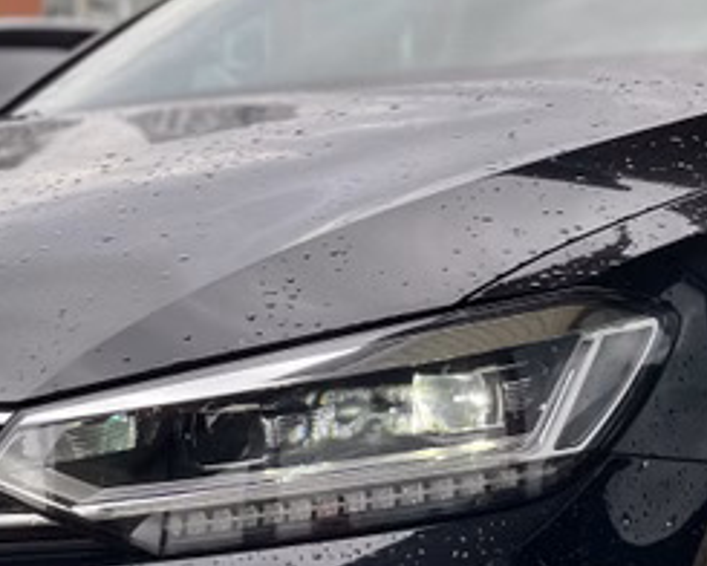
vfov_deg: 18.4
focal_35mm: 83
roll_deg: +0.3
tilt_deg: -5.2
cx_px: 358
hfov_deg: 23.0
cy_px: 393
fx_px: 1737
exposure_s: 1/518
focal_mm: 4.2
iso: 50
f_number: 1.6
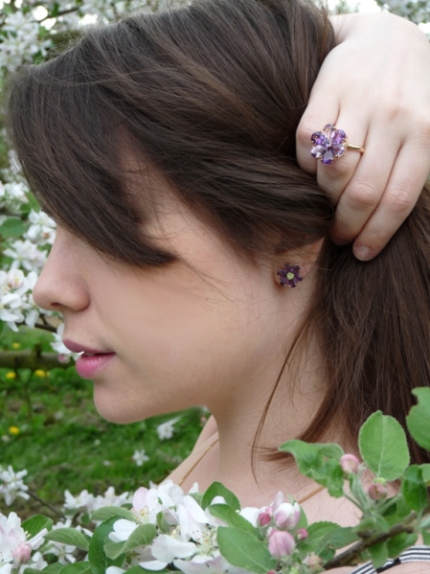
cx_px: 215
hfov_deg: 23.3
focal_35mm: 63
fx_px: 1044
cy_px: 287
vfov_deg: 30.7
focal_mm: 11.1
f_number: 3.2
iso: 100
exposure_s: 1/125
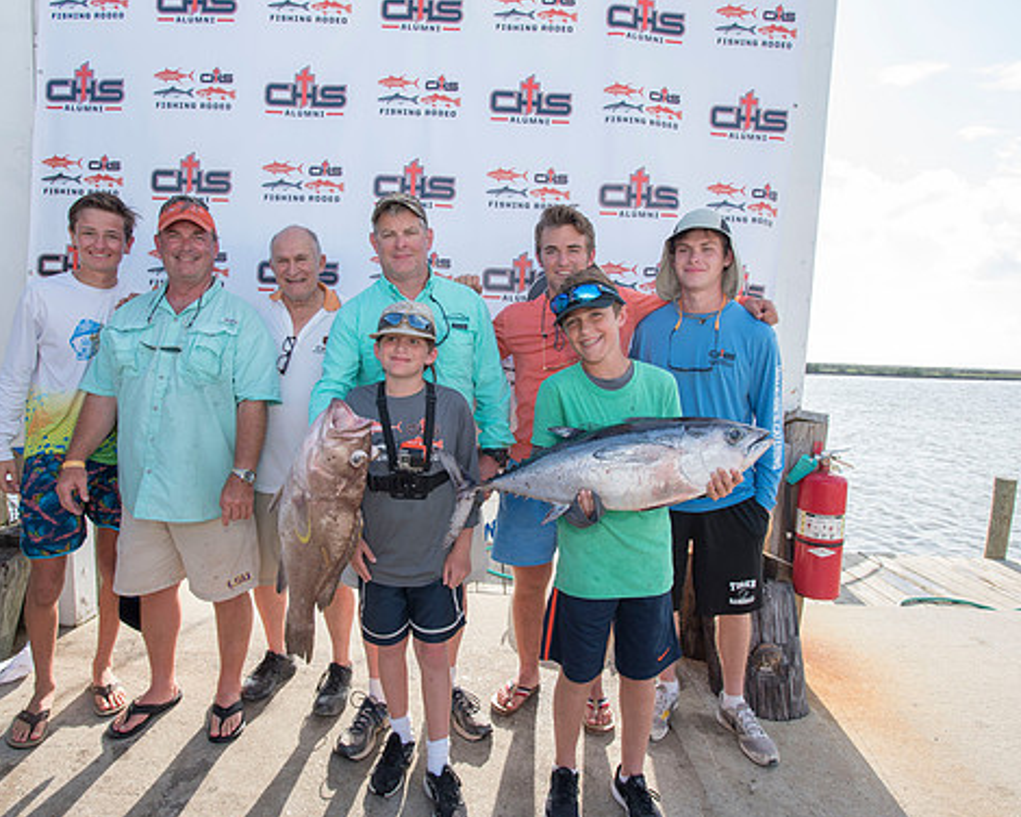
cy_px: 418
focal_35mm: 22
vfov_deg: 63.1
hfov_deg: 74.9
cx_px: 469
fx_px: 665
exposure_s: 1/400
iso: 250
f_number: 5.6
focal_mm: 19
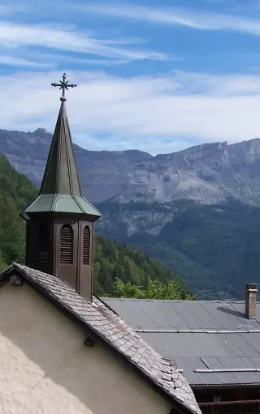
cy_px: 288
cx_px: 197
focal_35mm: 63
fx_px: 713
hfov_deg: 20.5
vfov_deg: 32.1
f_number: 4
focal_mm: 6.3
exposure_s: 1/640
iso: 80
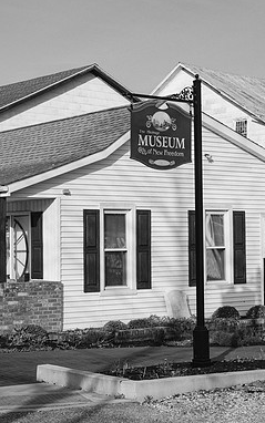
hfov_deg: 16.5
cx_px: 100
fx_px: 912
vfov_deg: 26.1
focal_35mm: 79
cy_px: 210
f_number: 8
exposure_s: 1/200
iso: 64
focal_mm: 51
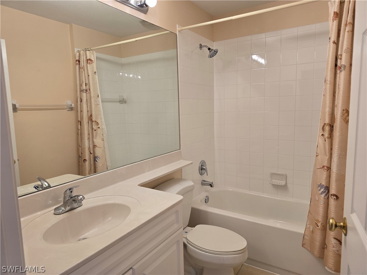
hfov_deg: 73.9
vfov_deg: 58.9
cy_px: 138
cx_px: 184
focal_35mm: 23
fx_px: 244
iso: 64
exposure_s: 1/120
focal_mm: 6.3
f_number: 1.7
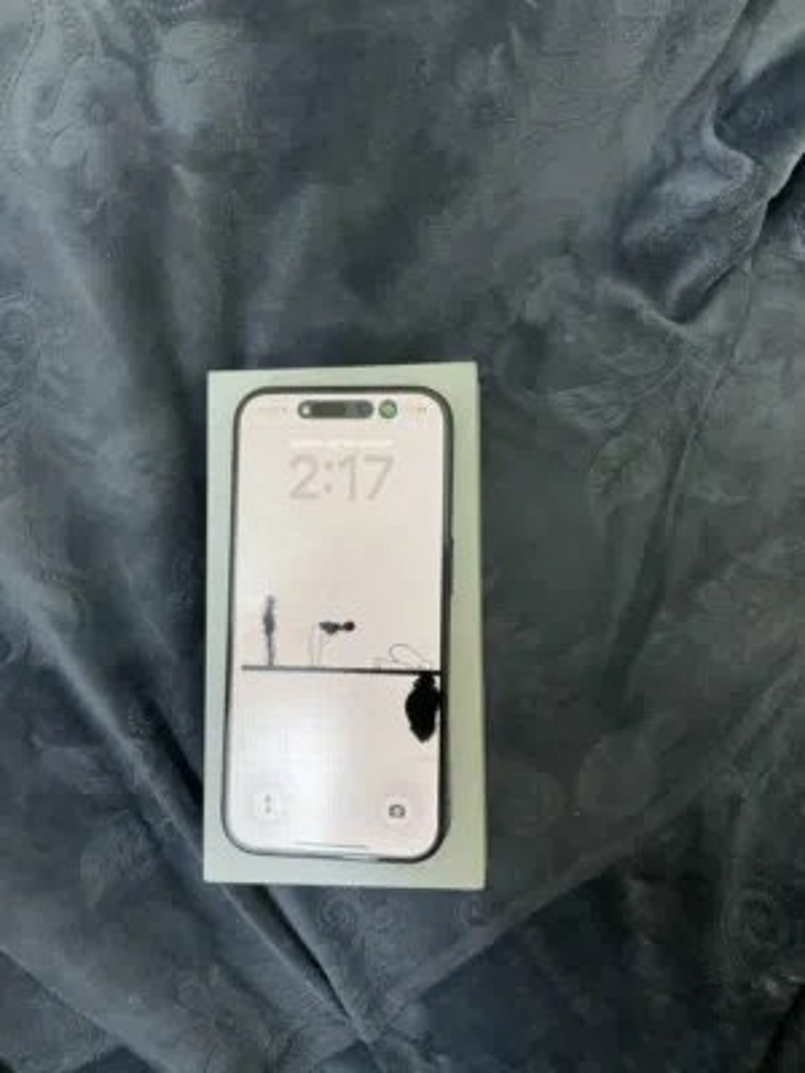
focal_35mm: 29
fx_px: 899
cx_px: 402
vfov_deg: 61.7
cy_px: 536
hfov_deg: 48.2
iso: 100
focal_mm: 3
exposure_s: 1/59
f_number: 1.8
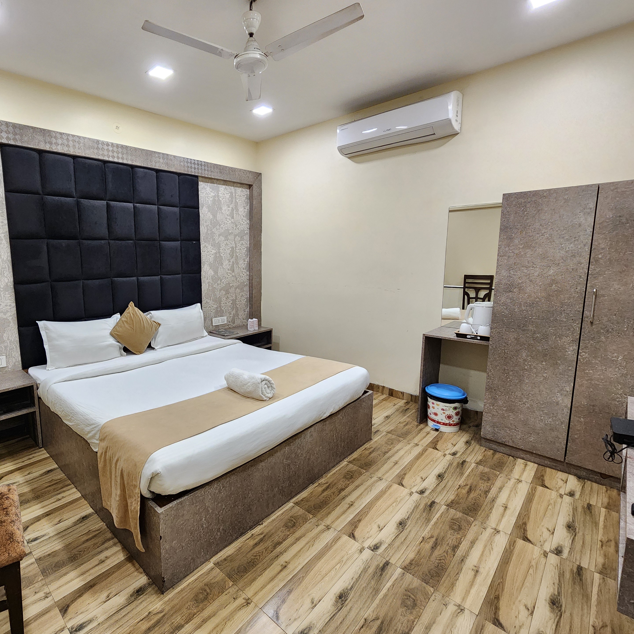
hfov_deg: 85.0
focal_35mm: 16
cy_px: 310
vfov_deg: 87.4
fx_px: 332
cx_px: 222
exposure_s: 1/50
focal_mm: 2.2
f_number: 2.2
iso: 400
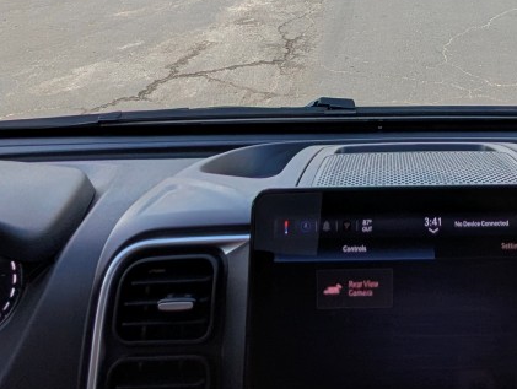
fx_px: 793
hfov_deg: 35.2
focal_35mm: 53
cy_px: -178
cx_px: 395
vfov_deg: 22.9
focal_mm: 2.35
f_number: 2.2
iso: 41
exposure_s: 1/1161
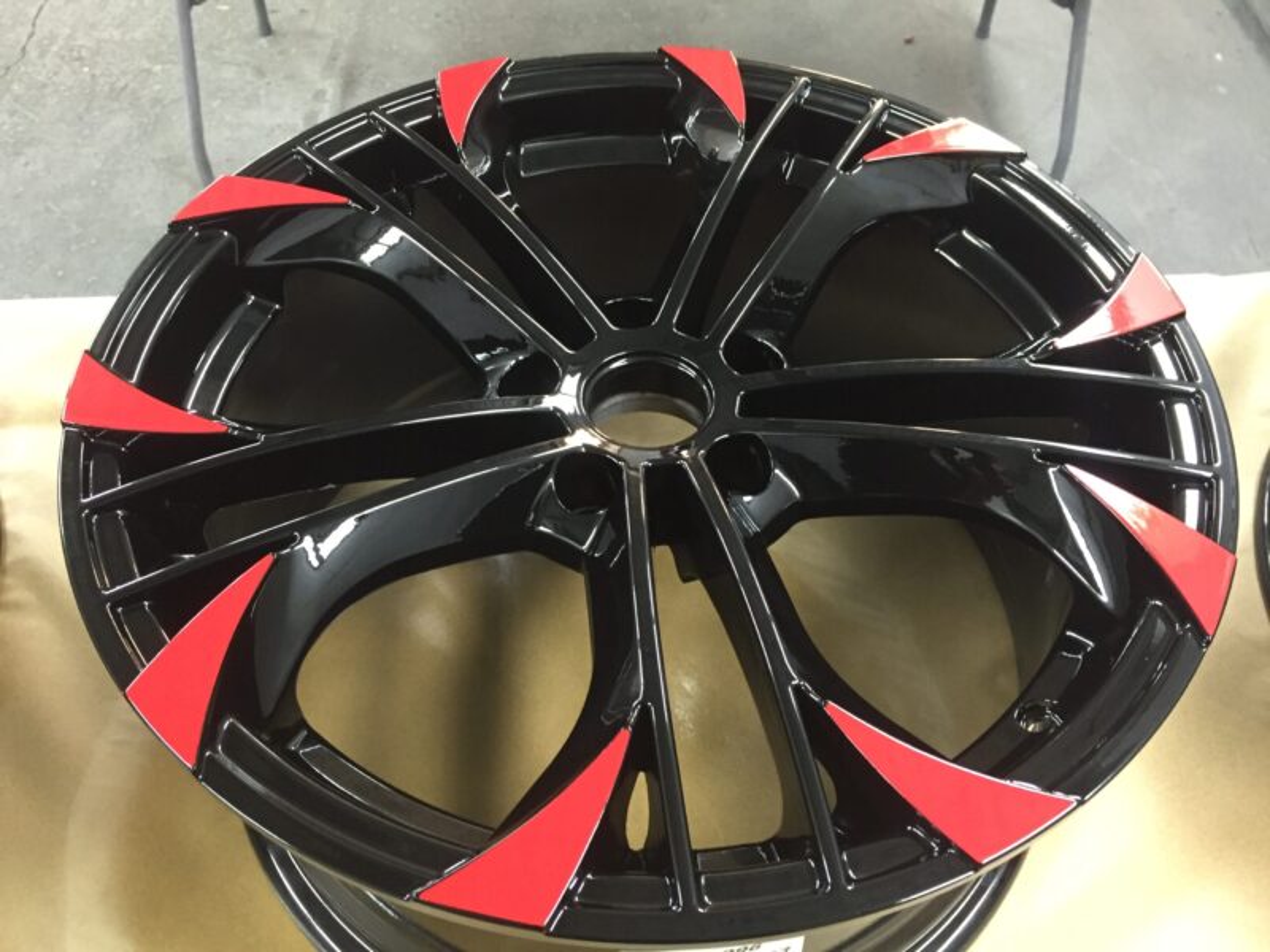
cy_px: 476
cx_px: 635
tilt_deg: -52.0
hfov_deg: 61.7
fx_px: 1064
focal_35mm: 29
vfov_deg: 48.2
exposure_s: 1/33
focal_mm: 4.15
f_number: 2.2
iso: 250
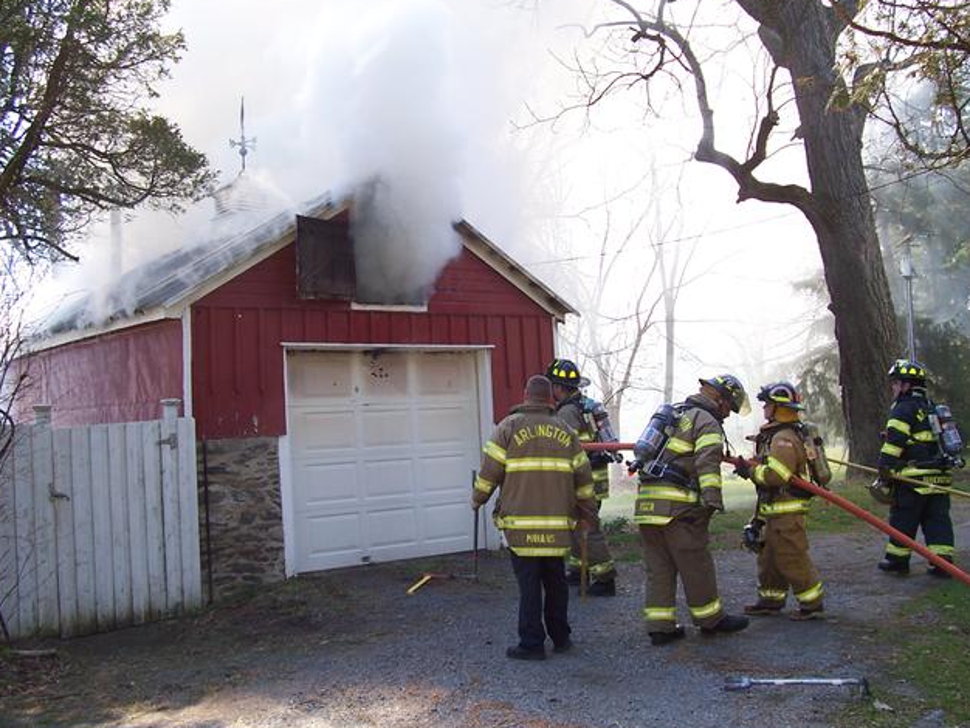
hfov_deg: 49.0
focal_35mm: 38
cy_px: 359
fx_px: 1065
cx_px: 477
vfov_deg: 37.7
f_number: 2.7
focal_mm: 5.6
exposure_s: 1/250
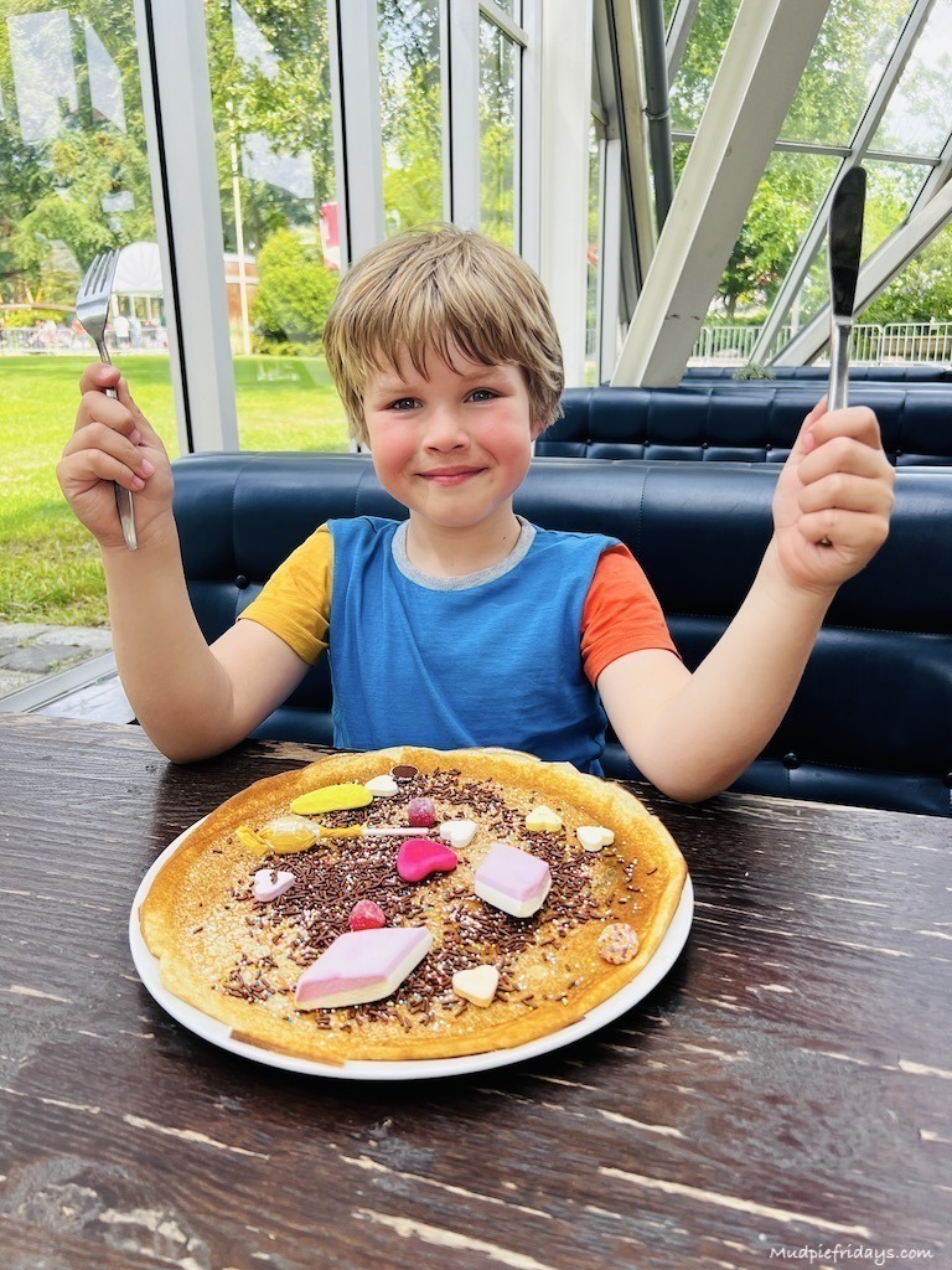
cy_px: 635
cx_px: 476
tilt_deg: -17.3
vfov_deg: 67.3
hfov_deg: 53.1
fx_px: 953
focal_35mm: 26
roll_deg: +1.0
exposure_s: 1/391
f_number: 1.5
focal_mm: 5.7
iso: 50
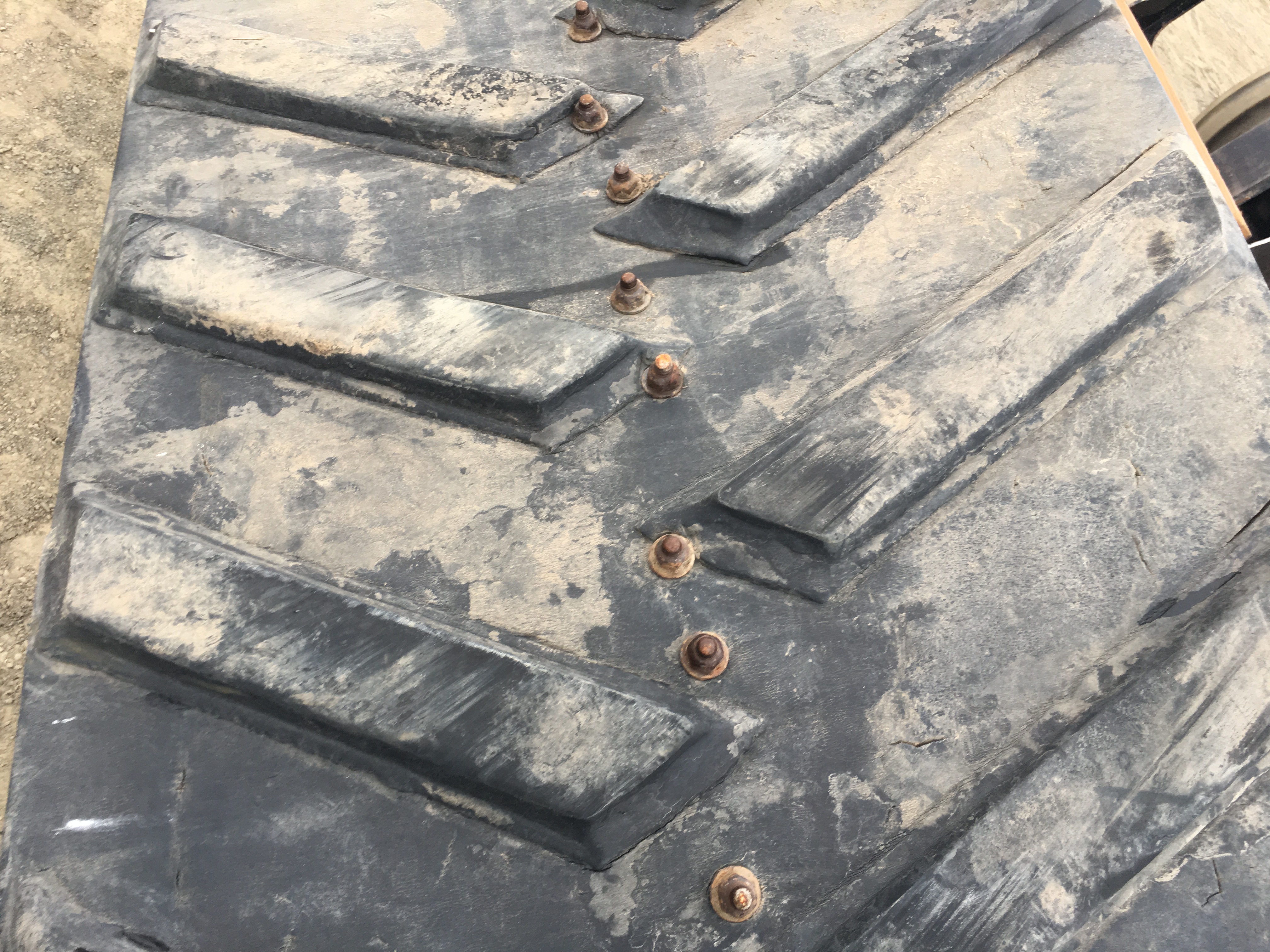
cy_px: 476
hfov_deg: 61.7
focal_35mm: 29
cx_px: 635
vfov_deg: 48.2
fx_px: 1064
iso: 40
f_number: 2.2
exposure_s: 1/120
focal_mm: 4.15
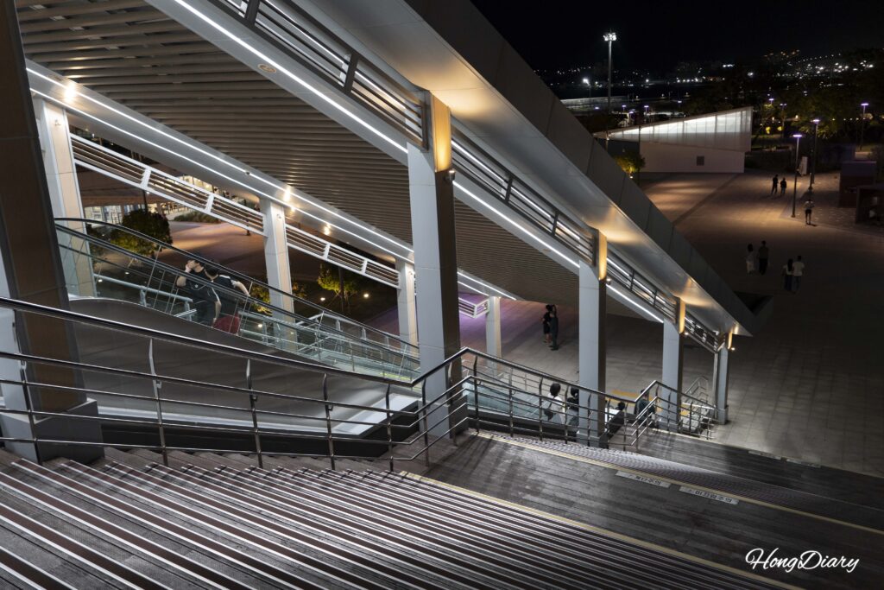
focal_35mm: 31
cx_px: 442
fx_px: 761
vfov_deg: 42.3
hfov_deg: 60.3
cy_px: 295
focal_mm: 31
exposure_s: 1/60
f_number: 4.5
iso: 2500
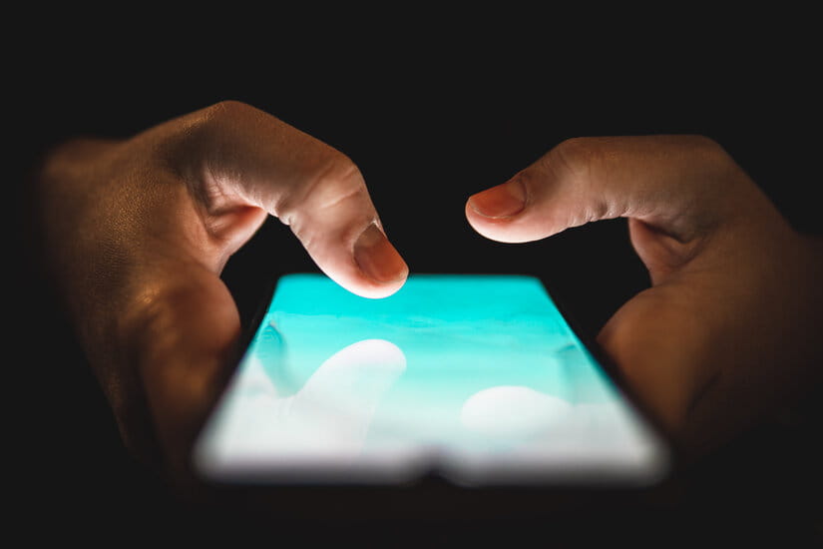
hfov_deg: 43.6
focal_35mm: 45
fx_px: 1029
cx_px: 412
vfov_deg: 29.9
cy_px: 274
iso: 200
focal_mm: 30
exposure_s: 1/60
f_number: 1.8
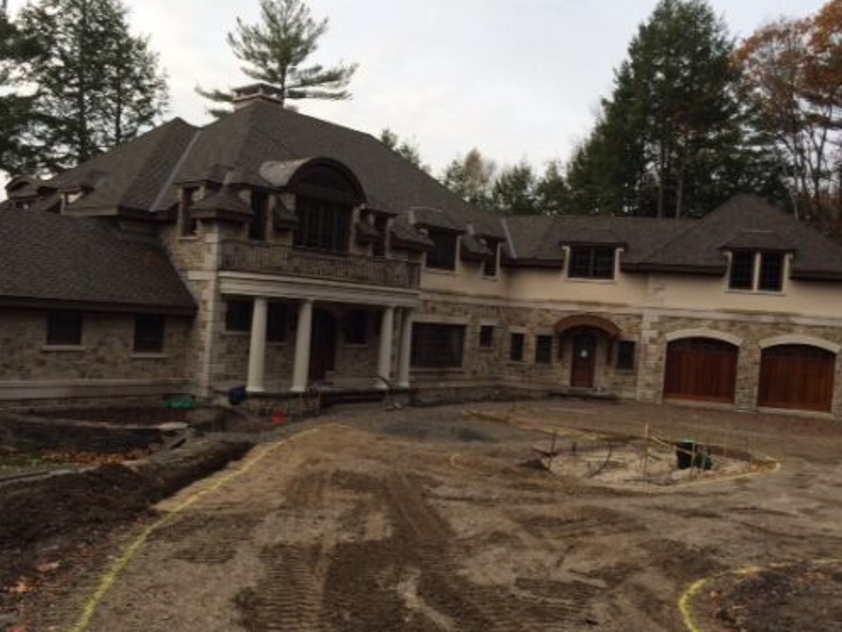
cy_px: 336
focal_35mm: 35
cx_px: 385
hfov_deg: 52.5
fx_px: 852
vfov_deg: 40.7
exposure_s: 1/695
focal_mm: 4.12
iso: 32
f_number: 2.2
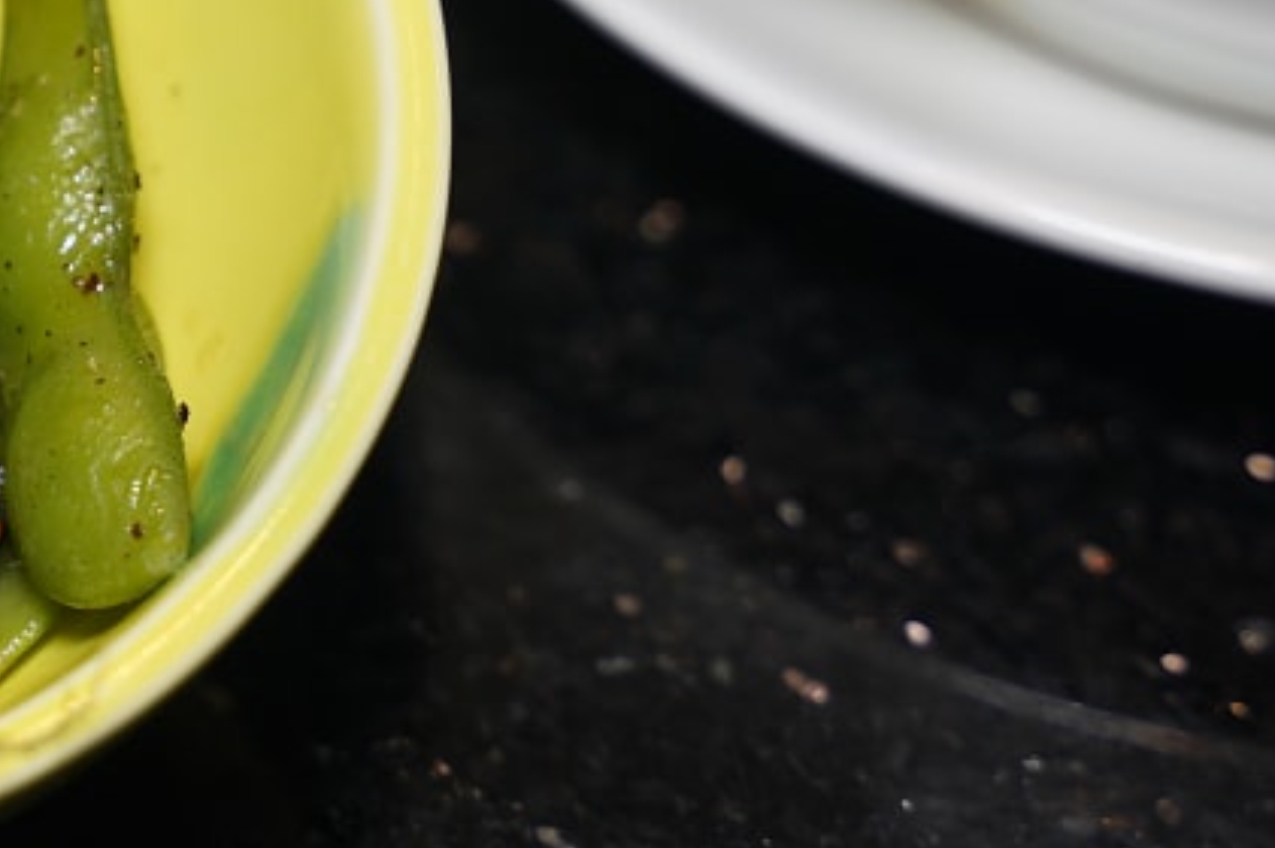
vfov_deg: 7.8
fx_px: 6158
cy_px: -121
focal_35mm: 174
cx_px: -197
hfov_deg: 11.6
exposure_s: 1/80
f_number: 4
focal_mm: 61
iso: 100
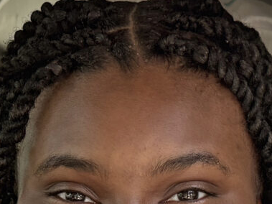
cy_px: 406
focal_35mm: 162
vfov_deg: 8.7
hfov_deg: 12.2
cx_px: 60
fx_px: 1273
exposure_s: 1/243
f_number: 1.78
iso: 100
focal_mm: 6.76
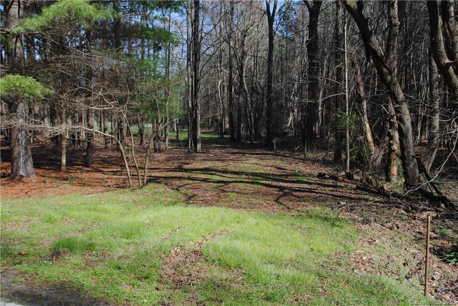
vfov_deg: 34.3
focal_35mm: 39
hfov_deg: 49.5
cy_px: 153
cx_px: 229
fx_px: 496
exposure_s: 1/200
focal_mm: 26
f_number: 7.1
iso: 100
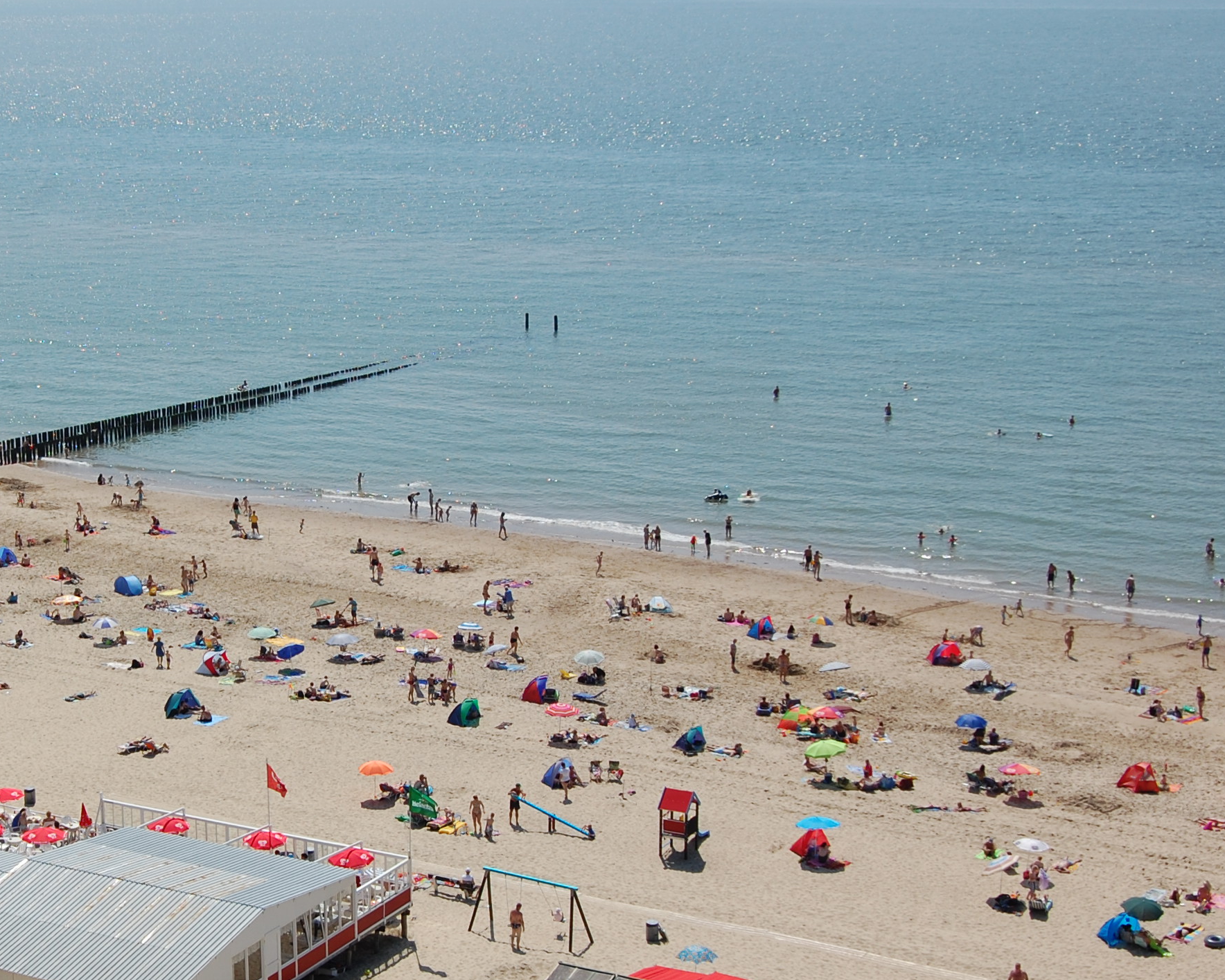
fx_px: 2430
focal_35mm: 67
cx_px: 236
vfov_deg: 22.8
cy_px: 582
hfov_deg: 27.7
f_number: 10
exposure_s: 1/400
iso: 200
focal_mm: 28
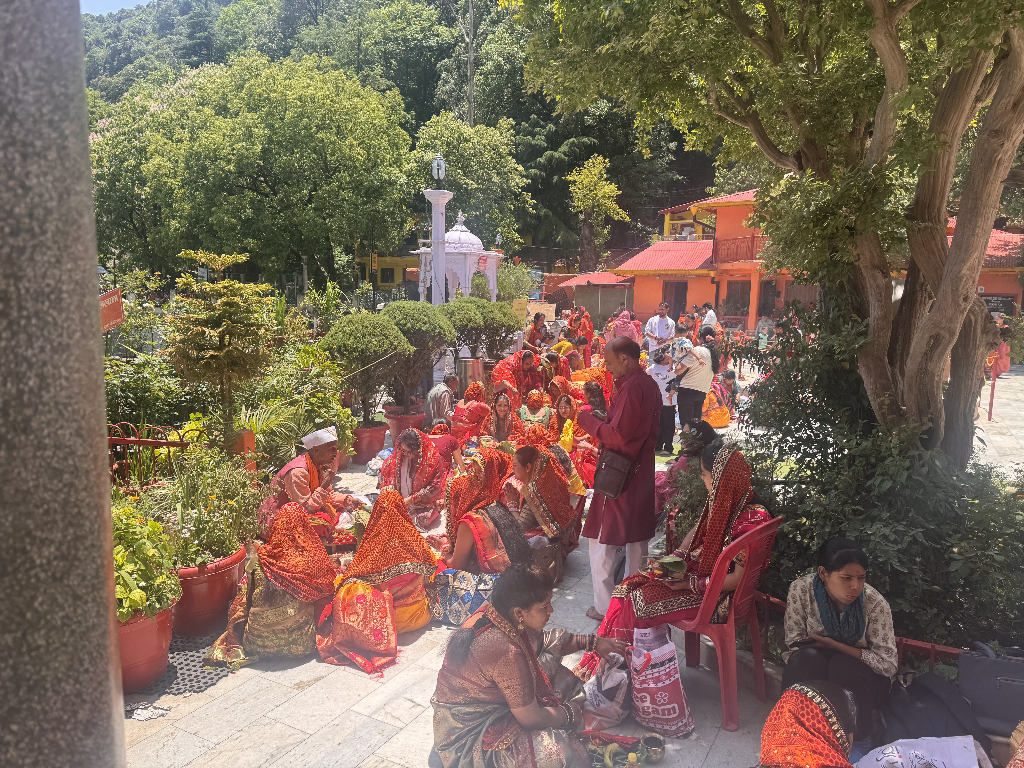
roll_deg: -2.6
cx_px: 512
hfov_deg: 71.6
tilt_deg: -7.4
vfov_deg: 56.8
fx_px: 710
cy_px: 384
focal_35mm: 24
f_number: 1.78
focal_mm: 6.76
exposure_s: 1/1560
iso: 80
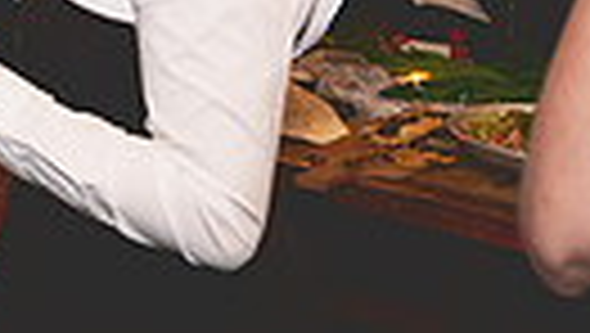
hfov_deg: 15.2
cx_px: -270
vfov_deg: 9.1
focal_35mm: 131
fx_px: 2052
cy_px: -151
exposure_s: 1/100
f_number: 2.8
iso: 3200
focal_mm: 27
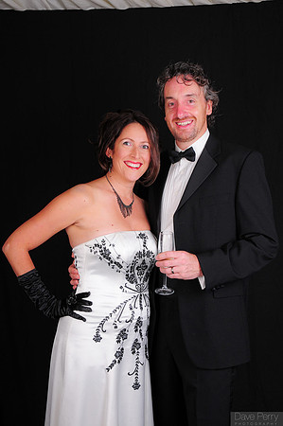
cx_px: 142
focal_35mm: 51
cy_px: 213
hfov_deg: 26.4
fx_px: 603
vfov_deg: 38.9
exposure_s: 1/125
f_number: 8
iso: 200
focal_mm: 34
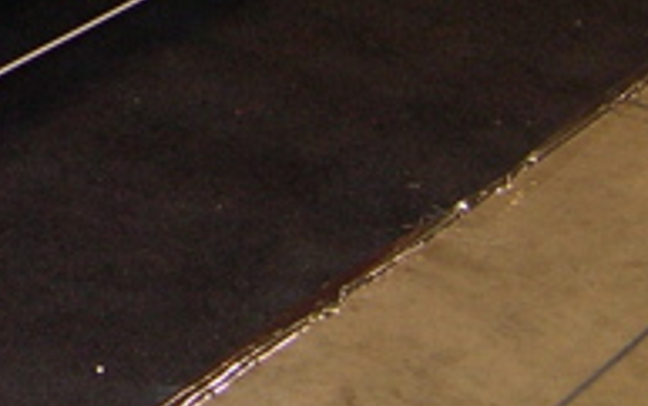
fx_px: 2952
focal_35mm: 167
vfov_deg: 7.6
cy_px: -312
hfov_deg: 11.6
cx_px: -530
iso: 168
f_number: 2.8
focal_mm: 8
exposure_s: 1/60
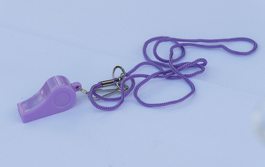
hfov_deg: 8.7
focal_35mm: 241
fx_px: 1744
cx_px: 123
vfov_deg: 5.5
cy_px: 94
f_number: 9
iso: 1250
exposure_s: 1/320
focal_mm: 190
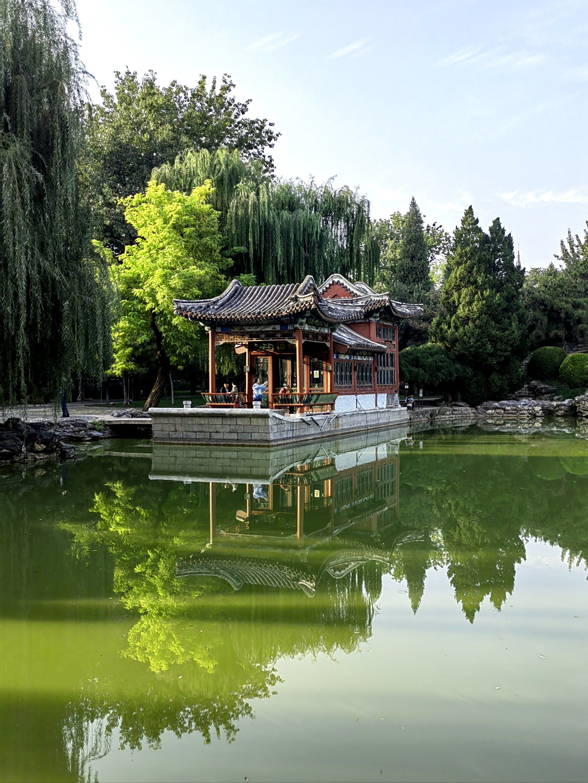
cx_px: 294
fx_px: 861
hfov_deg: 37.7
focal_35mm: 38
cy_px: 392
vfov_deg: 49.0
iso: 50
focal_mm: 5.52
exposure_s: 1/1667
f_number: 1.9
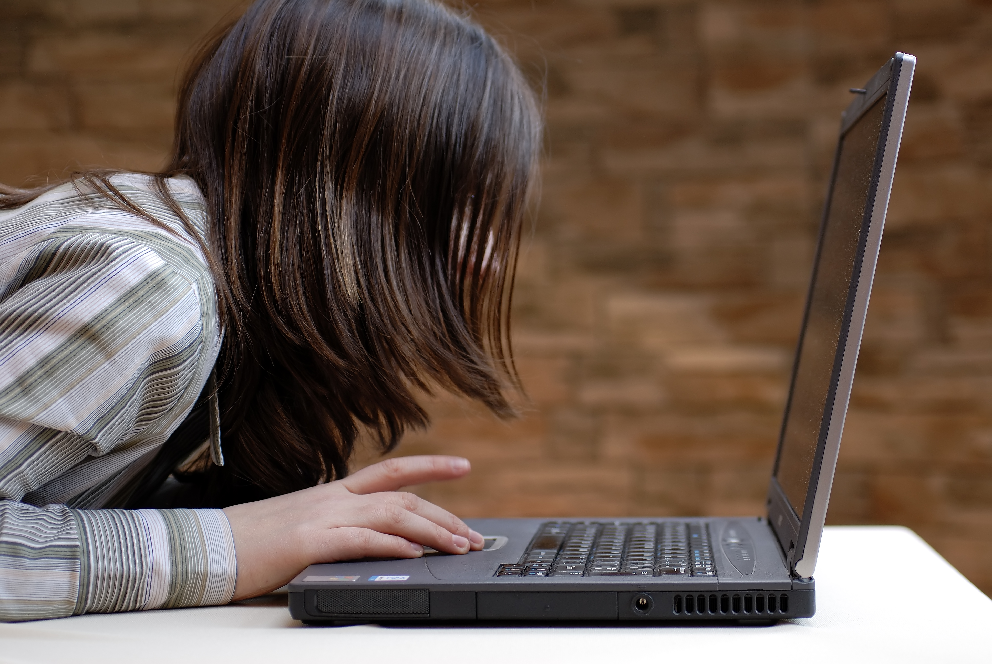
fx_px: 2069
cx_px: 496
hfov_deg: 27.0
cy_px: 332
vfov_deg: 18.2
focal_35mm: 75
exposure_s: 1/10
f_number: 3.2
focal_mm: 50
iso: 100
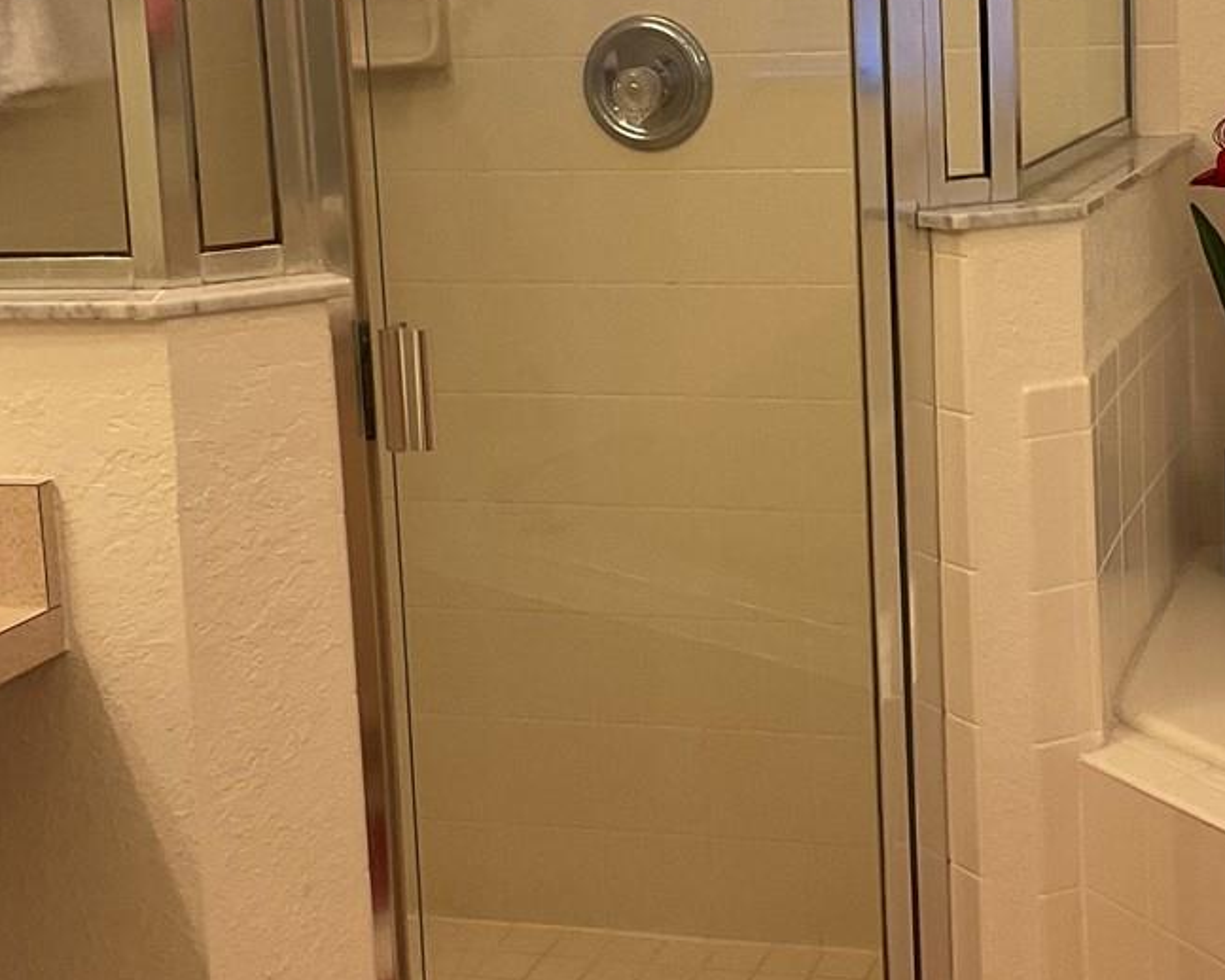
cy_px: 289
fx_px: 2539
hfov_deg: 26.8
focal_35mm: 70
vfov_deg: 21.7
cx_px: 892
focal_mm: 3
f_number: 1.8
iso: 80
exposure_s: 1/60
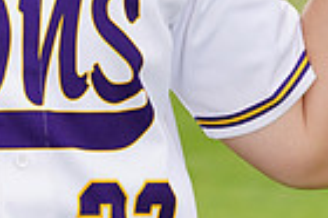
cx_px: -98
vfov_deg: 1.7
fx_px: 7399
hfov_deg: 2.5
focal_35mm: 813
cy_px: -114
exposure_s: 1/250
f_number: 9
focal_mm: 196
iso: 200
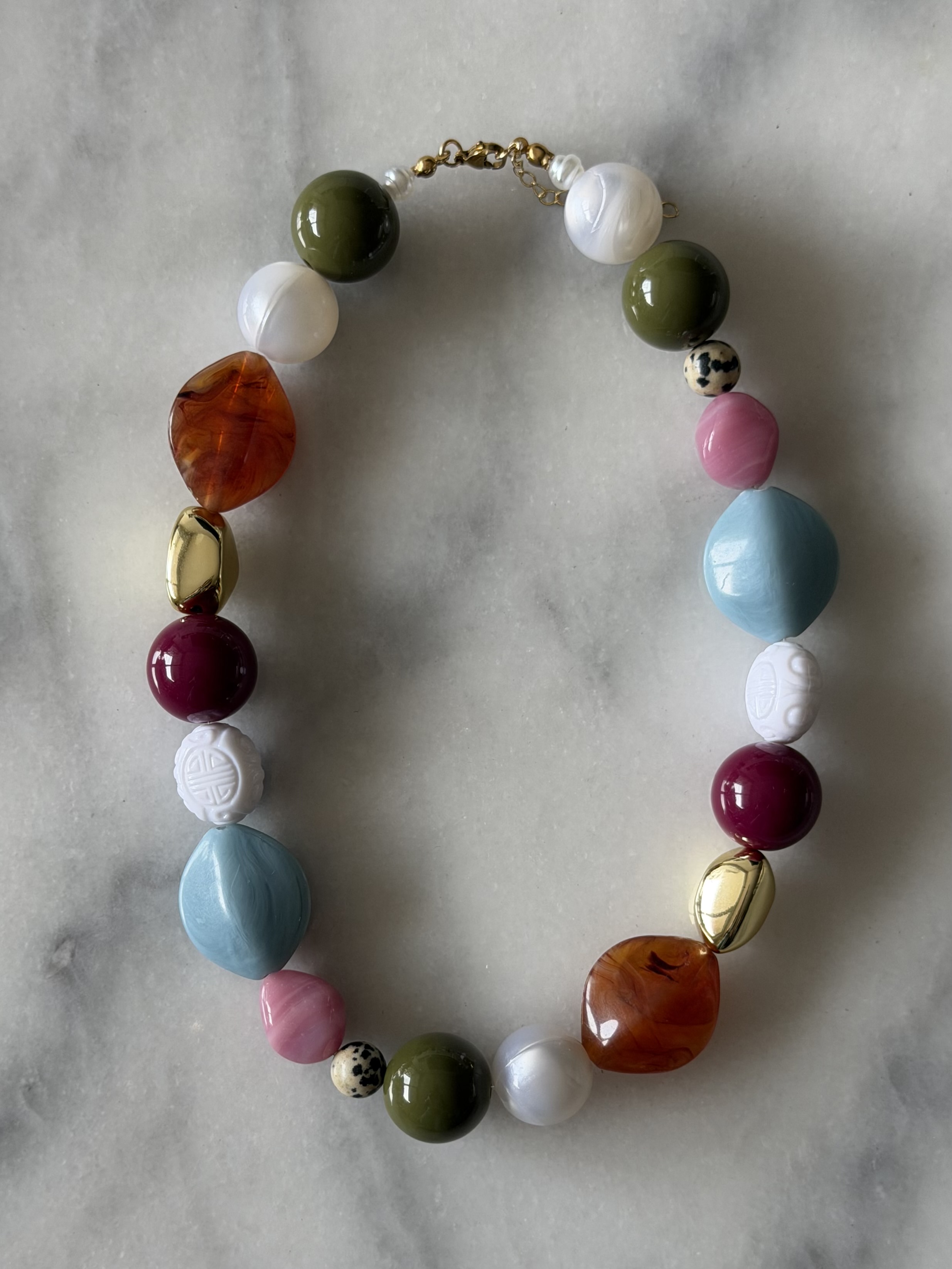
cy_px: 634
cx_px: 476
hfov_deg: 30.3
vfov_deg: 39.7
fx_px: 1760
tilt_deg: -88.5
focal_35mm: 48
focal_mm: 6.76
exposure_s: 1/160
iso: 64
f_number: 1.78
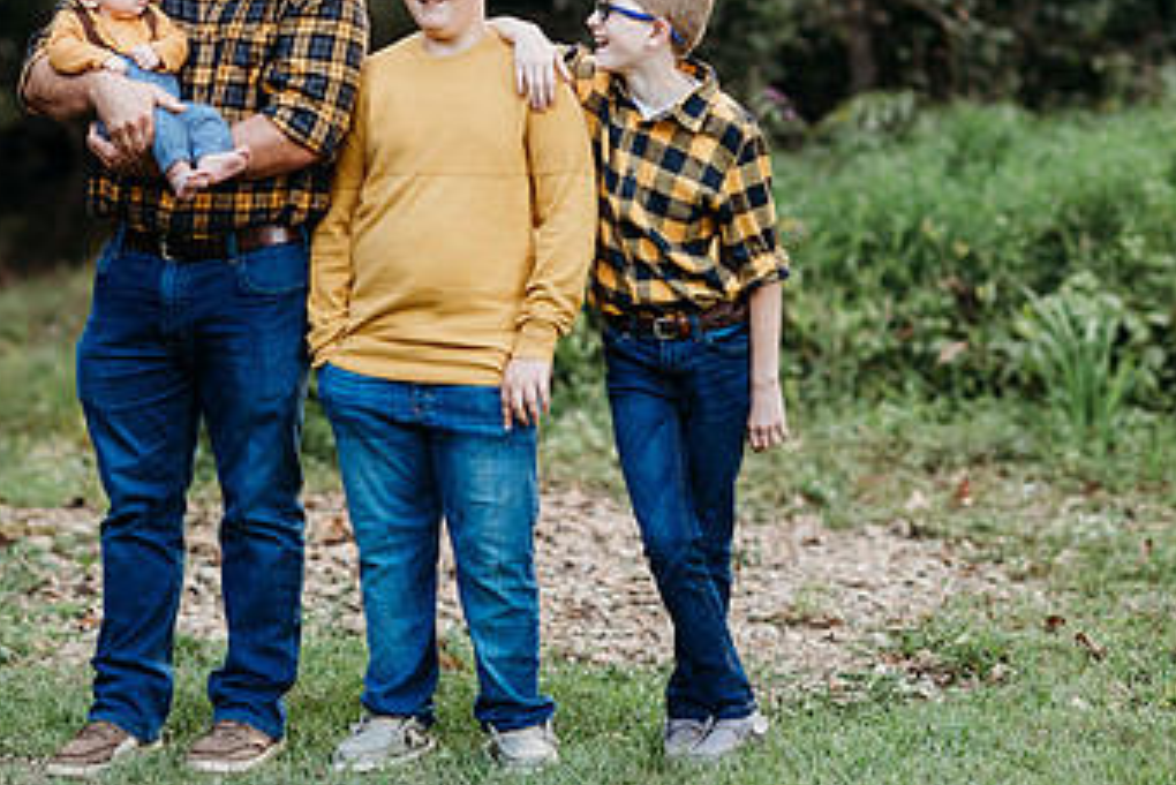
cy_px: 237
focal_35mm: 145
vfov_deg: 9.5
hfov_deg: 14.1
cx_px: 505
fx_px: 4738
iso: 200
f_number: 2.2
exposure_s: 1/200
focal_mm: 85
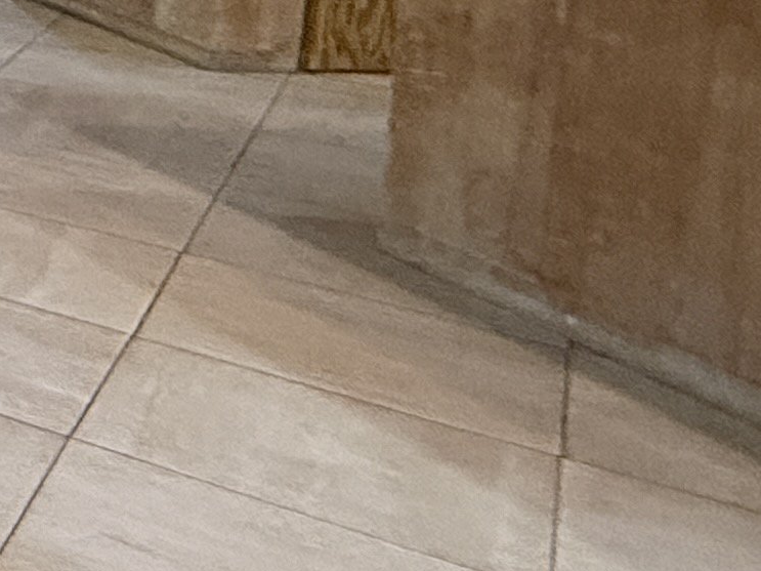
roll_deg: -0.6
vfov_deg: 17.2
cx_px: -1296
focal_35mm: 76
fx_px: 1671
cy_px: -320
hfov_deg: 13.1
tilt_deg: -5.1
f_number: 2.2
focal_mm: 2.22
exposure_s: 1/60
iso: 500
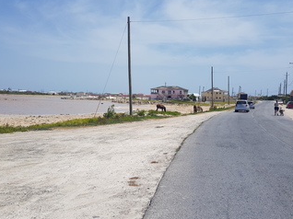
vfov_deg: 42.8
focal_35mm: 33
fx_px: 279
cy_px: 120
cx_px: 150
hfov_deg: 55.4
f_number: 1.7
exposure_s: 1/3864
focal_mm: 4.2
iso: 40
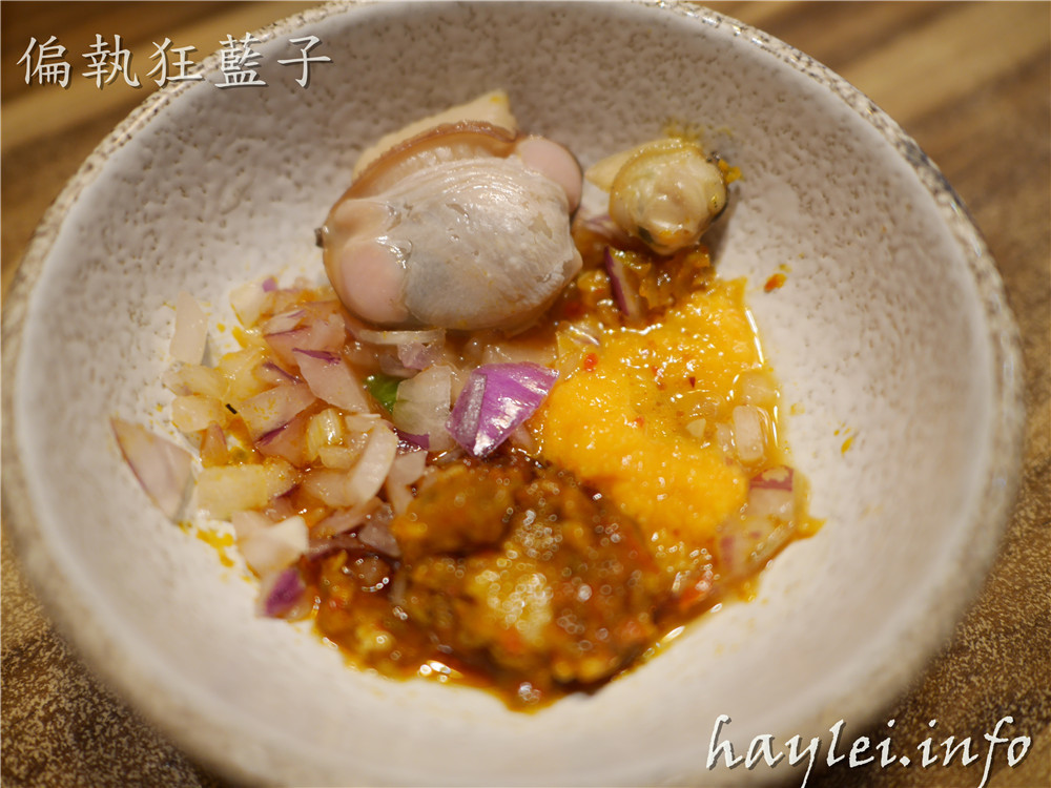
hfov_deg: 60.0
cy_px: 394
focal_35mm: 30
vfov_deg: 46.8
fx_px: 911
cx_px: 526
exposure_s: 1/60
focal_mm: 15
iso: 320
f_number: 1.7
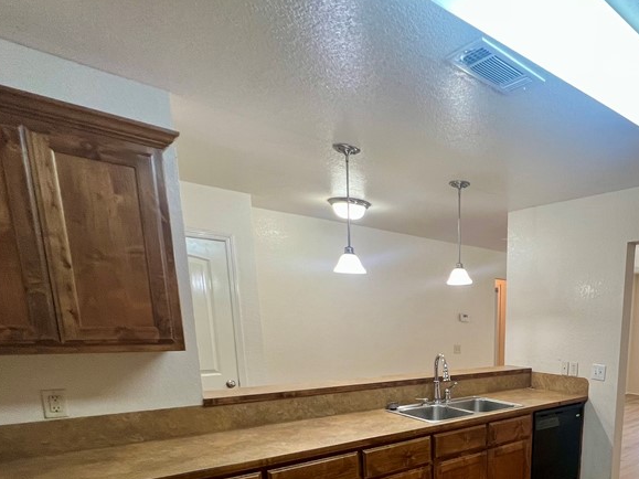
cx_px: 514
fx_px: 424
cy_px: 413
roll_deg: -1.5
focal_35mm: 23
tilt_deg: -11.3
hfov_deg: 66.8
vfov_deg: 53.1
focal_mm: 1.57
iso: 125
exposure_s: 1/60
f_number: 1.8
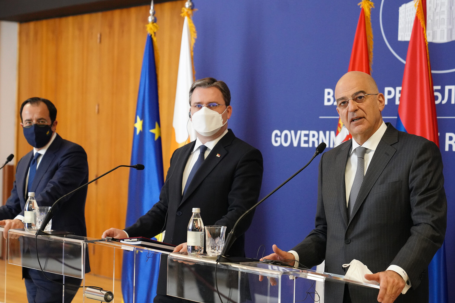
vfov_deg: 16.1
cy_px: 175
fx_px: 1074
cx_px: 213
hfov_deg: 23.9
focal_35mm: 85
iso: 3200
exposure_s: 1/250
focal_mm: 70
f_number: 4
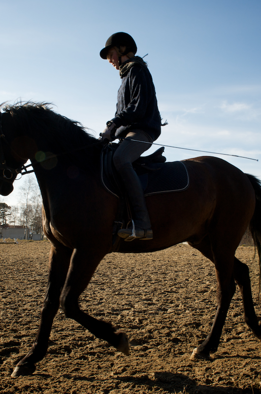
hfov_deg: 52.9
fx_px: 262
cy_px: 197
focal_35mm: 24
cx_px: 130
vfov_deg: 73.8
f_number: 13
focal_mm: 24
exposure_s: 1/500
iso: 500
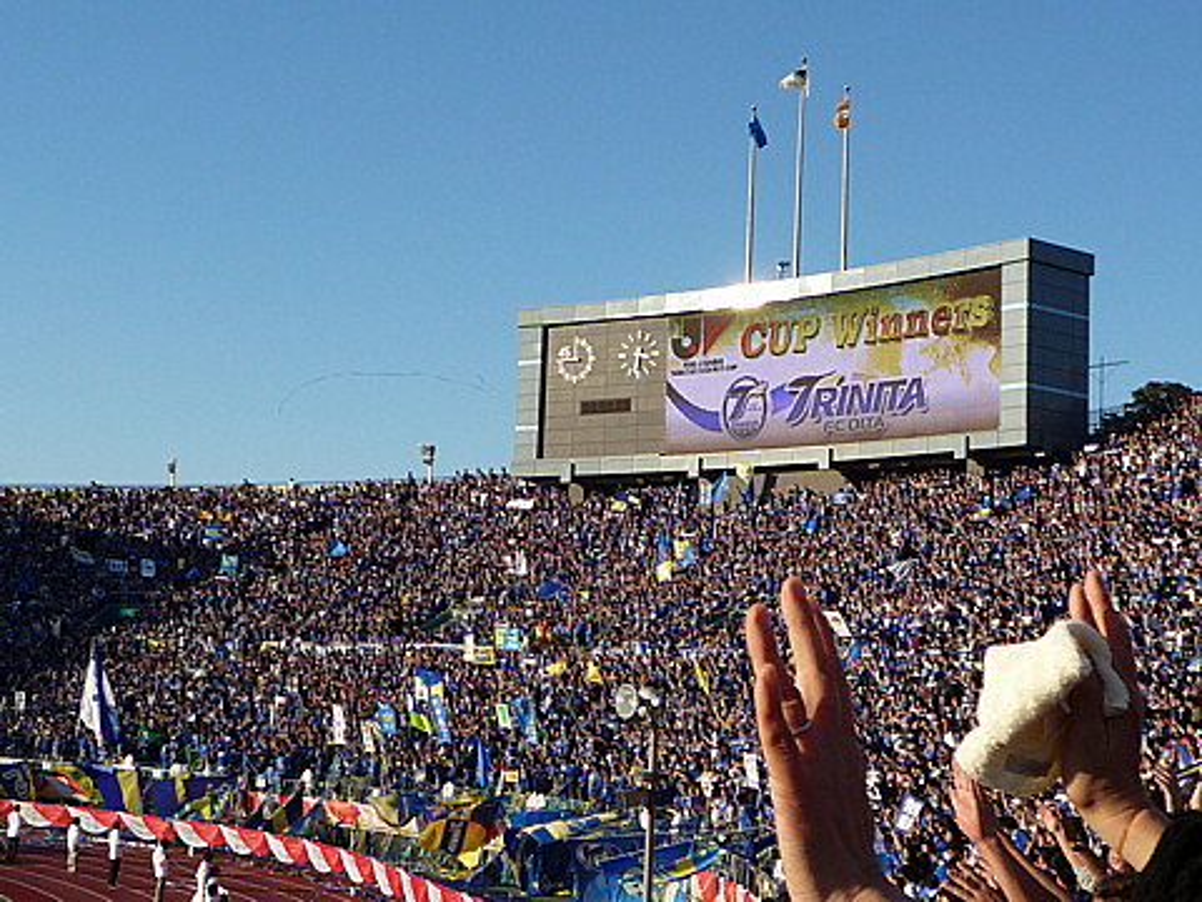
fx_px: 2049
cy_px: 451
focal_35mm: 59
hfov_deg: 32.7
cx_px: 601
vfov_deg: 24.8
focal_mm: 5.8
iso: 100
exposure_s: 1/800
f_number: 4
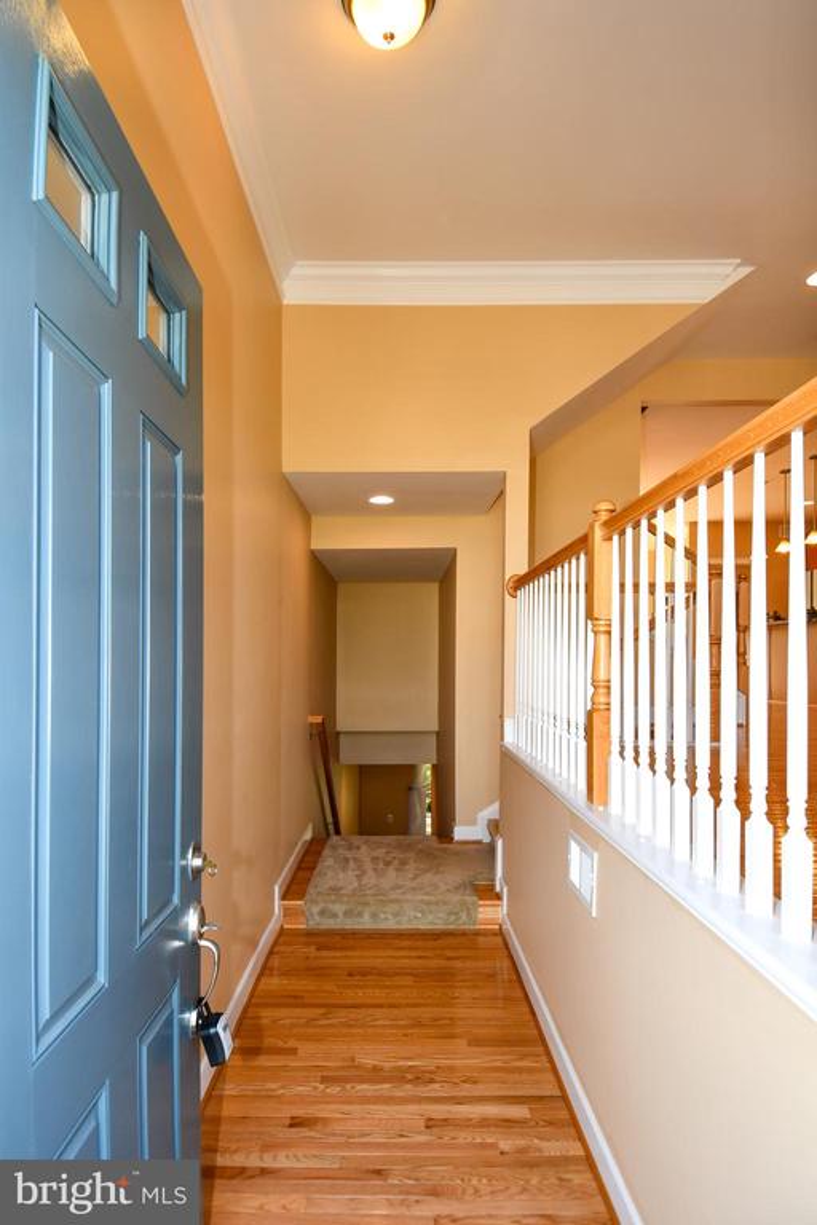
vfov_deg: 90.0
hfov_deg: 67.4
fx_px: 613
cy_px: 612
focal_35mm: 18
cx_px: 408
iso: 200
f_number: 5
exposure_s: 1/100
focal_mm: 12
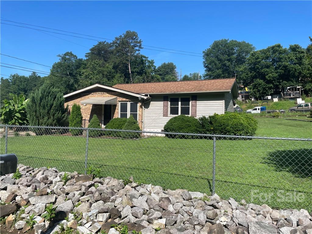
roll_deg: -0.7
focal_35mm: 26
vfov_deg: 53.1
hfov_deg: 67.3
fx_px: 234
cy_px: 117
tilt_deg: +1.1
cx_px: 156
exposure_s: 1/3125
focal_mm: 4.2
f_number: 1.6
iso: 32
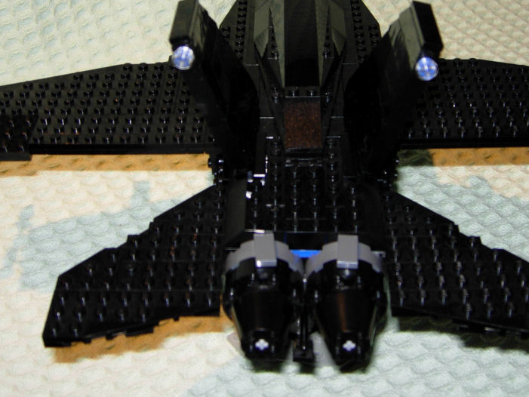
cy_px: 114
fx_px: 917
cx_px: 314
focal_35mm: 60
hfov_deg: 32.1
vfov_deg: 24.2
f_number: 2.7
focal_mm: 7.5
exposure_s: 1/45.2
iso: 50
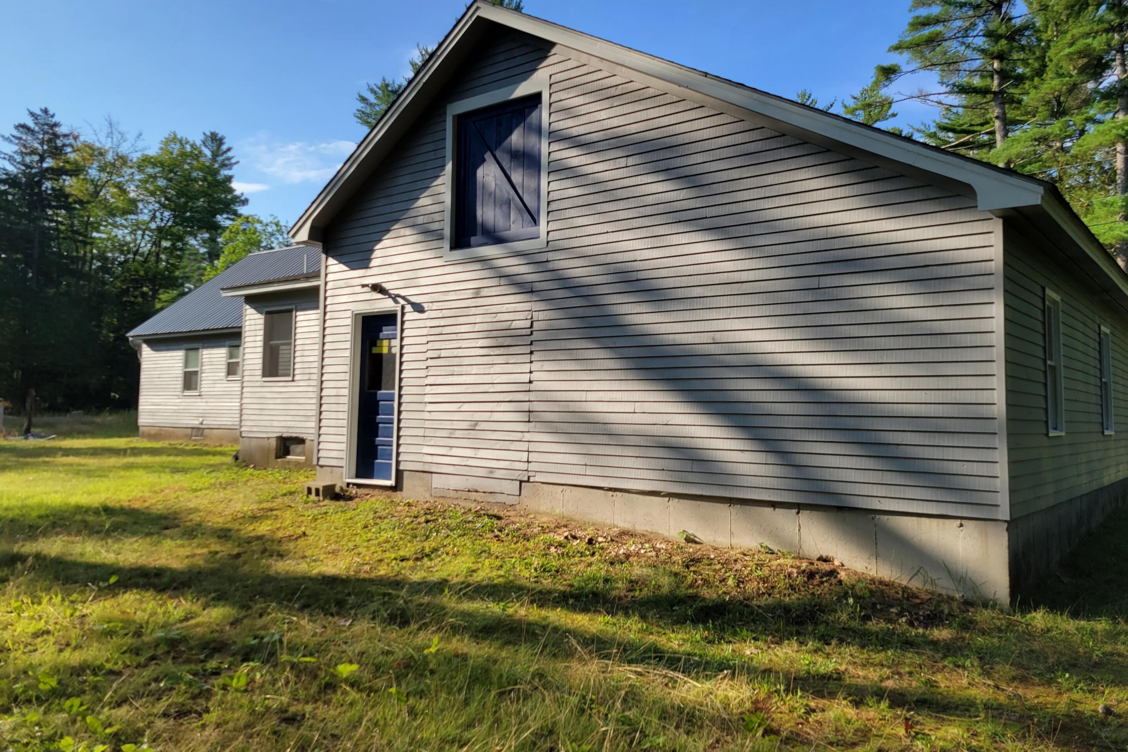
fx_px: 877
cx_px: 576
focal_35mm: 28
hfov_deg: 65.5
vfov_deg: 46.4
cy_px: 367
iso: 40
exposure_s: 1/1567
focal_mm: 5.4
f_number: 1.8
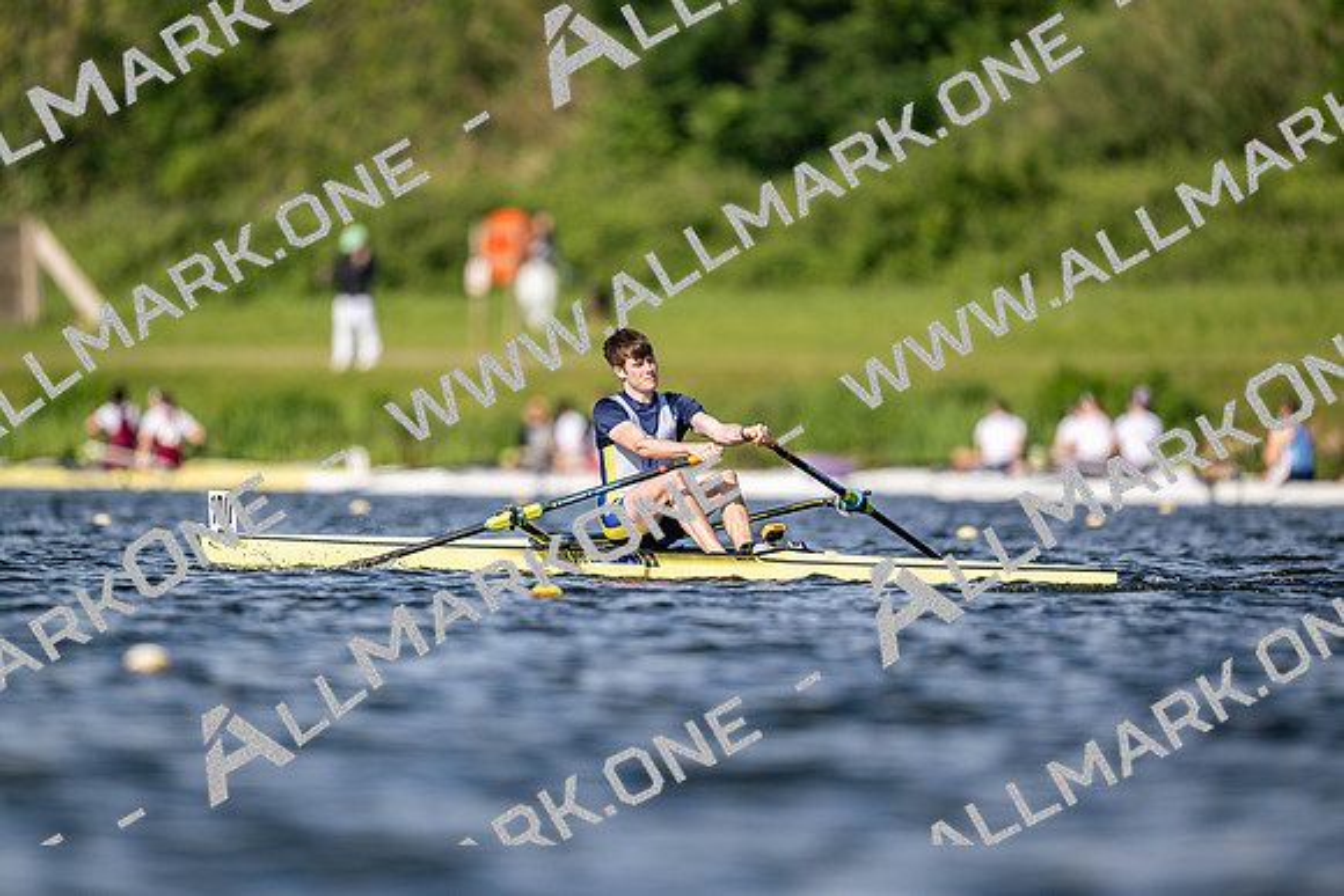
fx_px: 22404
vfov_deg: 2.3
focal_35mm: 600
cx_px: 672
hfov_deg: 3.4
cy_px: 448
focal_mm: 600
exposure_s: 1/2500
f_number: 4
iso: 220
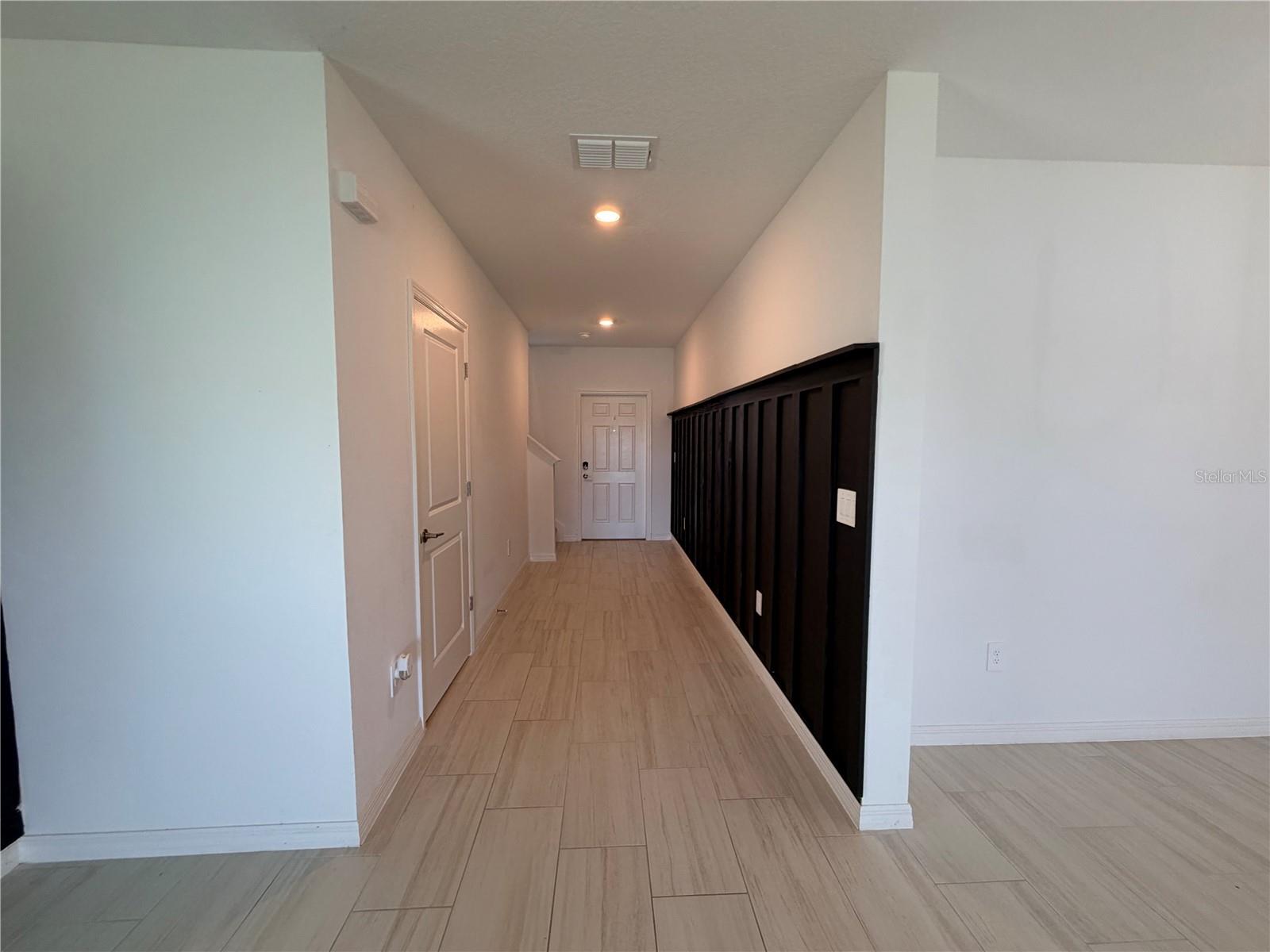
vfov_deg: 85.7
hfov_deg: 102.1
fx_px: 514
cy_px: 476
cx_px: 635
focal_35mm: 14
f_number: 2.2
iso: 200
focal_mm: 2.22
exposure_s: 1/120
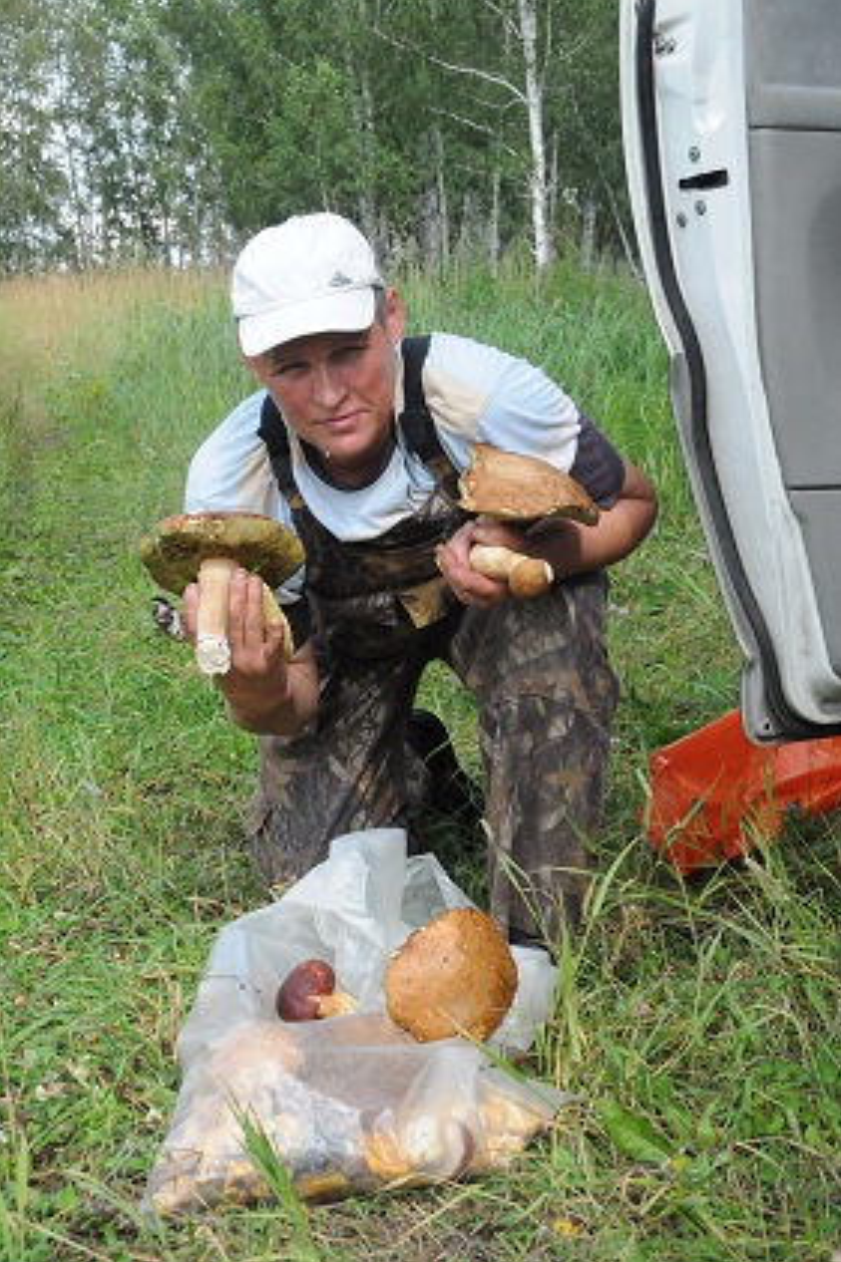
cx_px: 423
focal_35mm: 61
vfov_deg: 32.9
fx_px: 2139
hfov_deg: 22.2
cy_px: 630
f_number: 13
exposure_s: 1/1600
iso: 3200
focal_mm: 40
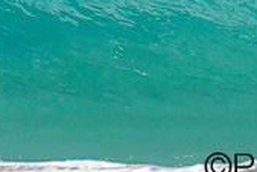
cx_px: 322
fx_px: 24478
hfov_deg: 0.6
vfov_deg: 0.4
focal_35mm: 3426
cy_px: -86
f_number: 11
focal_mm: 1000
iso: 1250
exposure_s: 1/2000
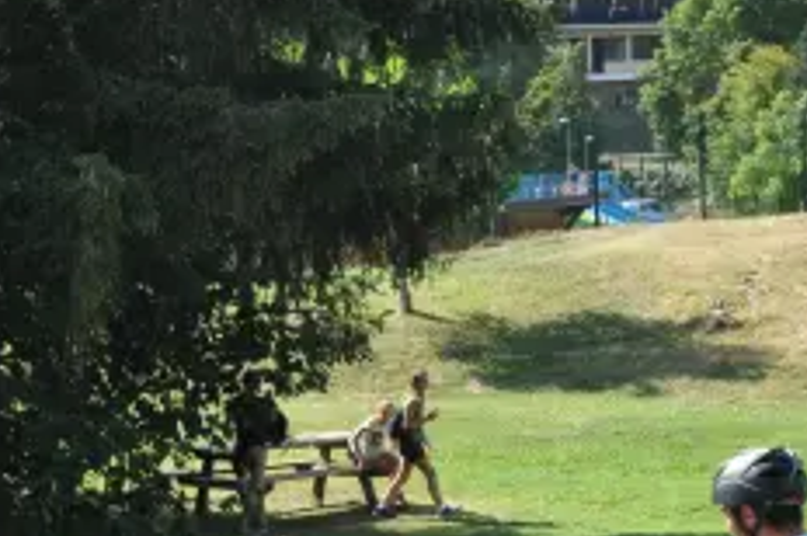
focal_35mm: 163
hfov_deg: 12.6
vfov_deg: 8.3
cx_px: 289
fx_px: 3649
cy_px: 559
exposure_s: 1/250
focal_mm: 42
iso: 800
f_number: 16
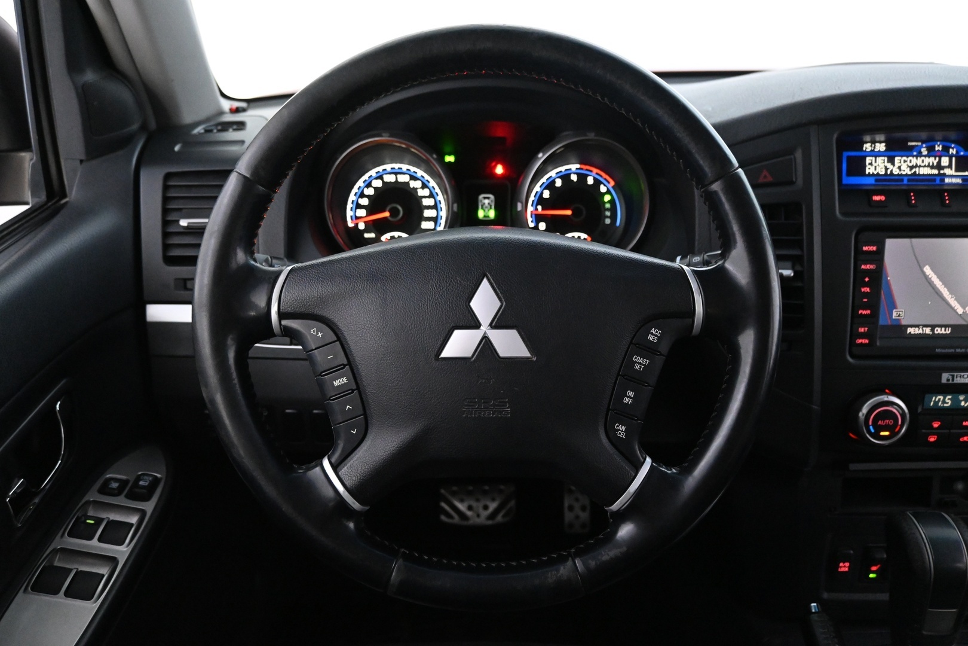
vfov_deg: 44.6
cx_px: 484
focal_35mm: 29
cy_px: 323
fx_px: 786
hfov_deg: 63.2
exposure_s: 1/30
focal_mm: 19.5
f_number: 3.8
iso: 5000
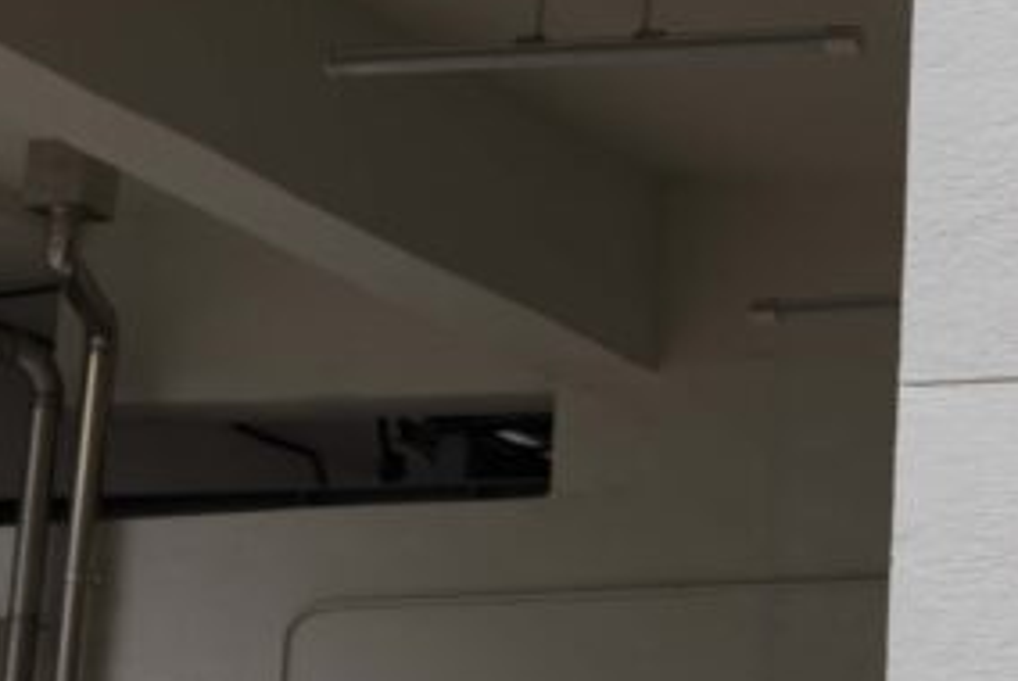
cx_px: 774
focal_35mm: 180
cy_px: -371
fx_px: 5095
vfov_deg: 7.5
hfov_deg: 11.4
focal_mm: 50
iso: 100
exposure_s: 1/250
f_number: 7.1
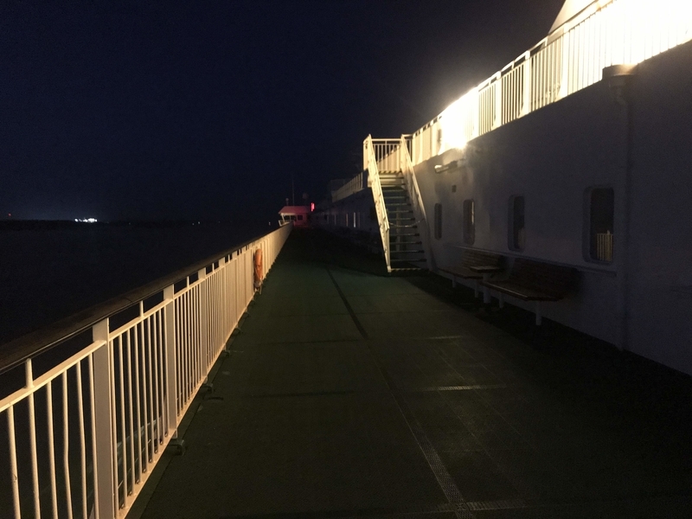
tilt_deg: -3.6
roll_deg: +0.0
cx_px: 346
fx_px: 560
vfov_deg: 49.7
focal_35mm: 28
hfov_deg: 63.4
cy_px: 260
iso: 400
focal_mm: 3.99
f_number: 1.8
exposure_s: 1/4
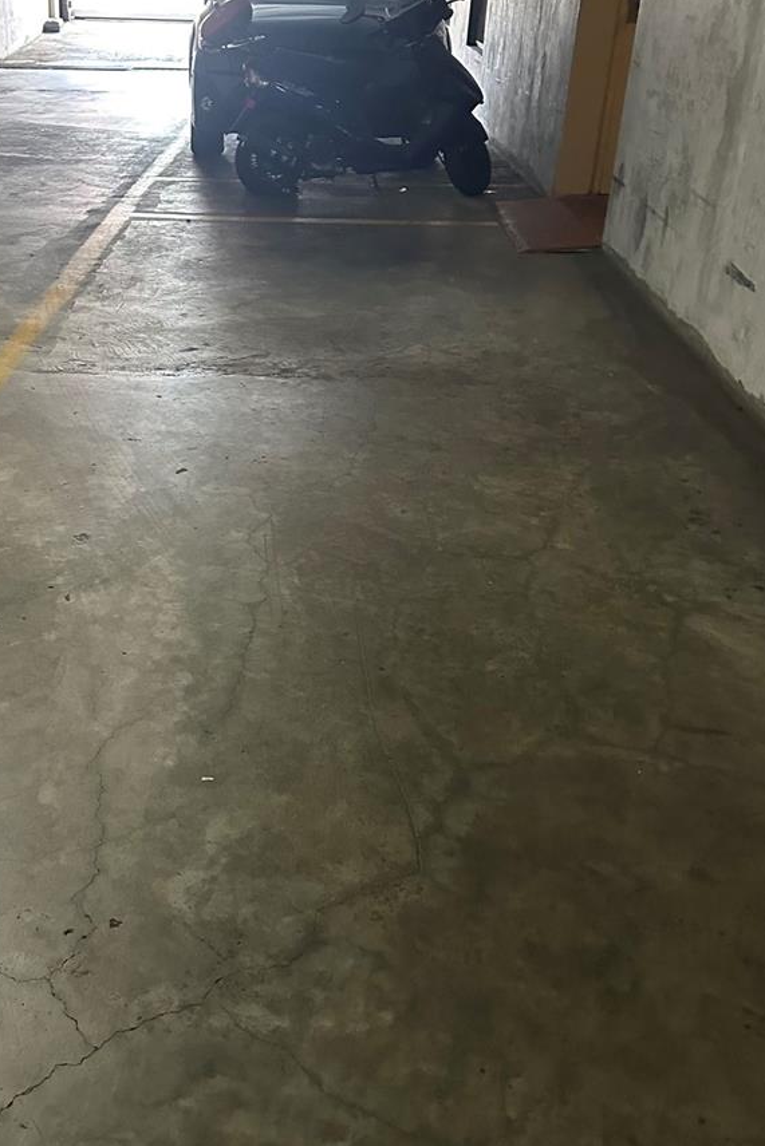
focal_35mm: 35
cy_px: 538
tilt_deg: -26.8
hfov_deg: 37.4
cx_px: 241
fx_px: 1115
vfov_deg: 54.4
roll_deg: -2.7
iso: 800
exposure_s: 1/60
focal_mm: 6.86
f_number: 1.78
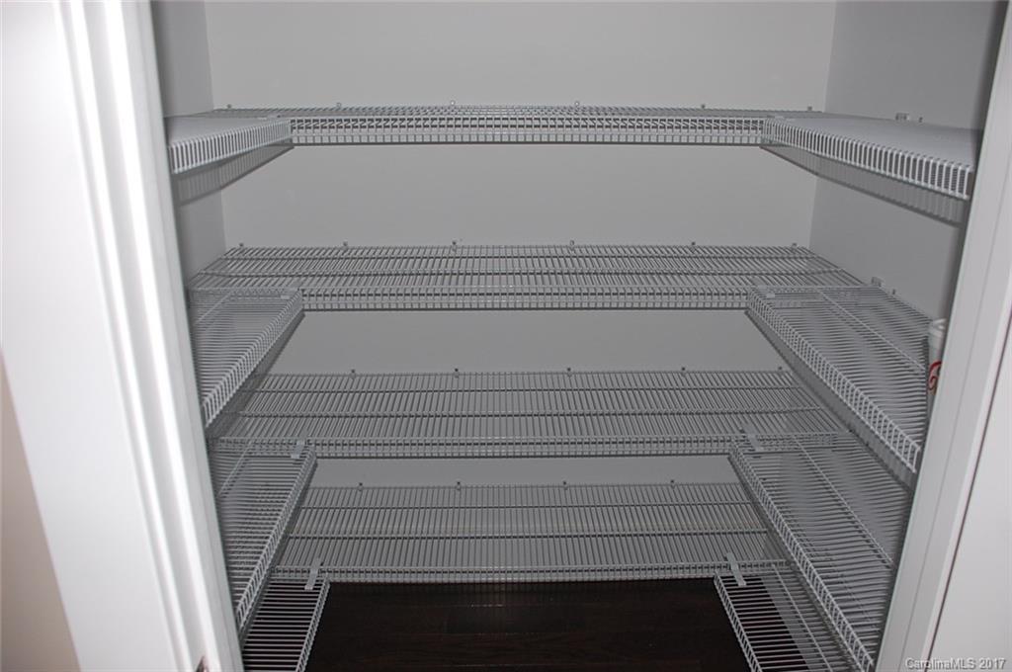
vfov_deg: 47.8
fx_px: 758
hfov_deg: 67.4
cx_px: 506
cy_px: 336
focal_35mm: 27
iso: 400
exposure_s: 1/60
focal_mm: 18
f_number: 3.5
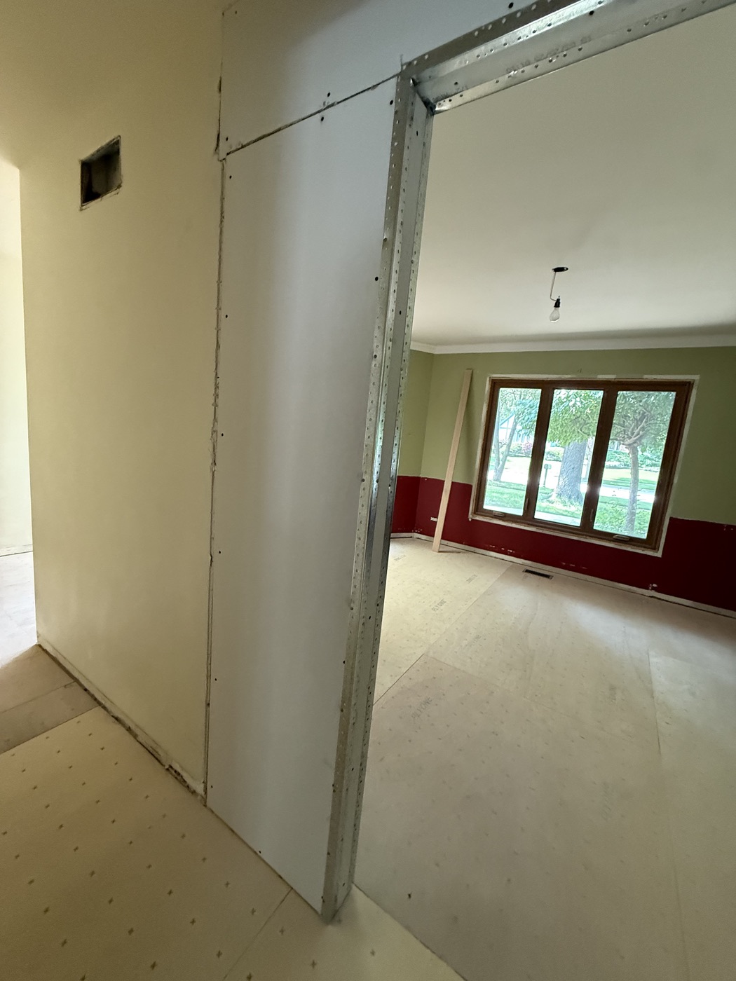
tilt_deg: -7.7
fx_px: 397
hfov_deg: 85.7
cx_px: 368
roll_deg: -5.4
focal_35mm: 14
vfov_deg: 102.1
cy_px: 490
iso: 640
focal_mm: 2.22
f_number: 2.2
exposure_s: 1/60
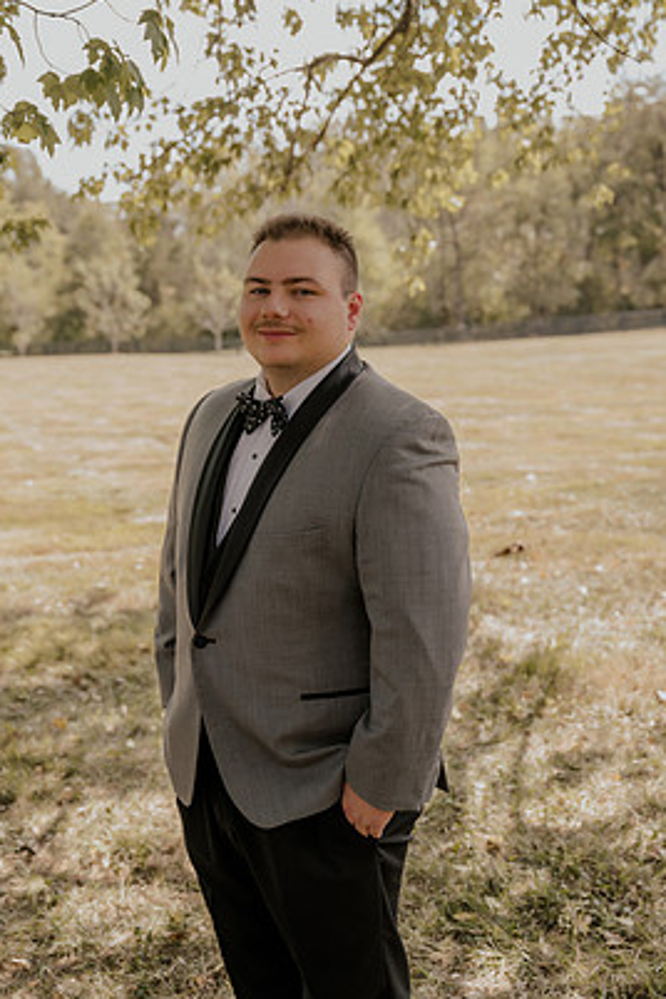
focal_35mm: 47
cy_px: 472
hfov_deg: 28.6
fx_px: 1304
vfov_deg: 41.9
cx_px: 306
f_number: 3.5
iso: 250
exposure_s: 1/400
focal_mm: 42
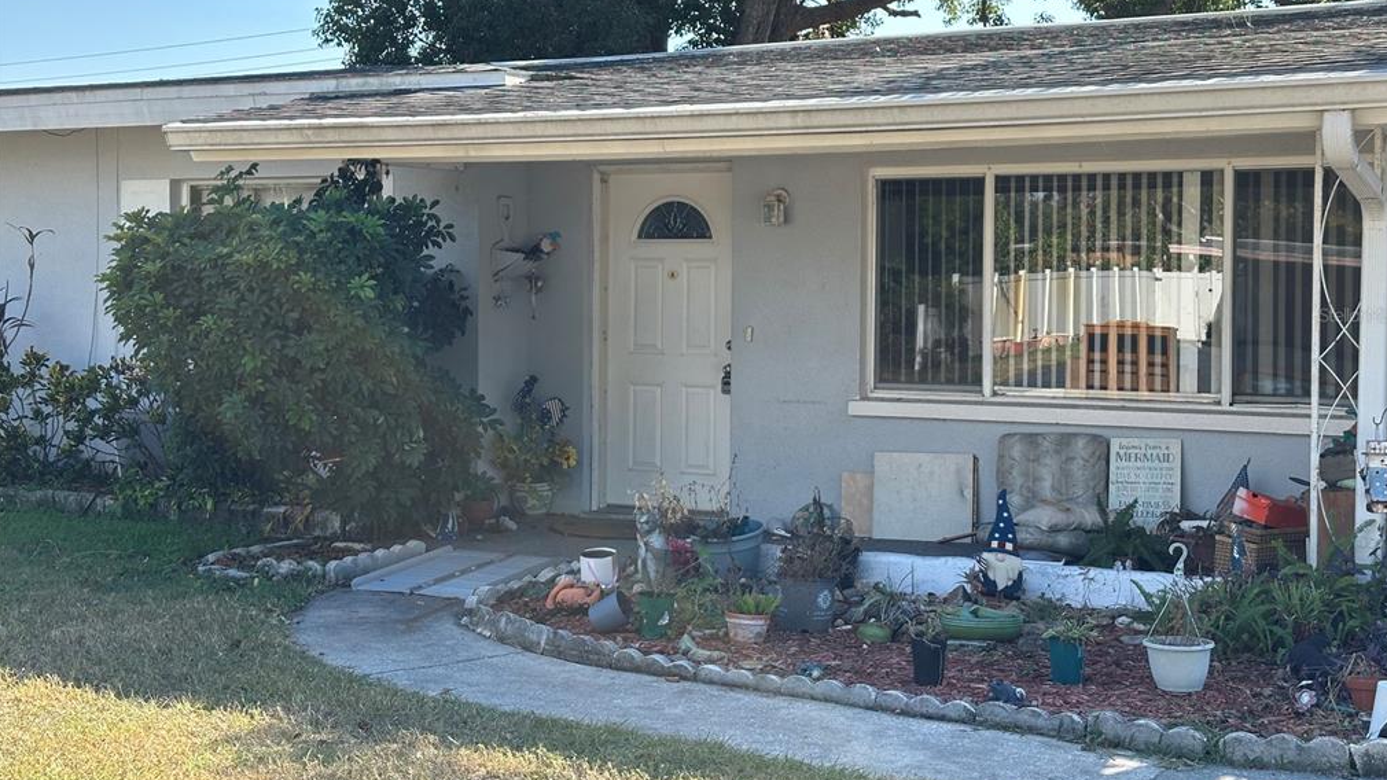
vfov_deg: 22.6
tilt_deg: +1.1
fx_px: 1949
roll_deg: -0.1
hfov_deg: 39.2
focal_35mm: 53
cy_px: 314
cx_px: 699
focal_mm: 6.86
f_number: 1.78
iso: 64
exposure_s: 1/816
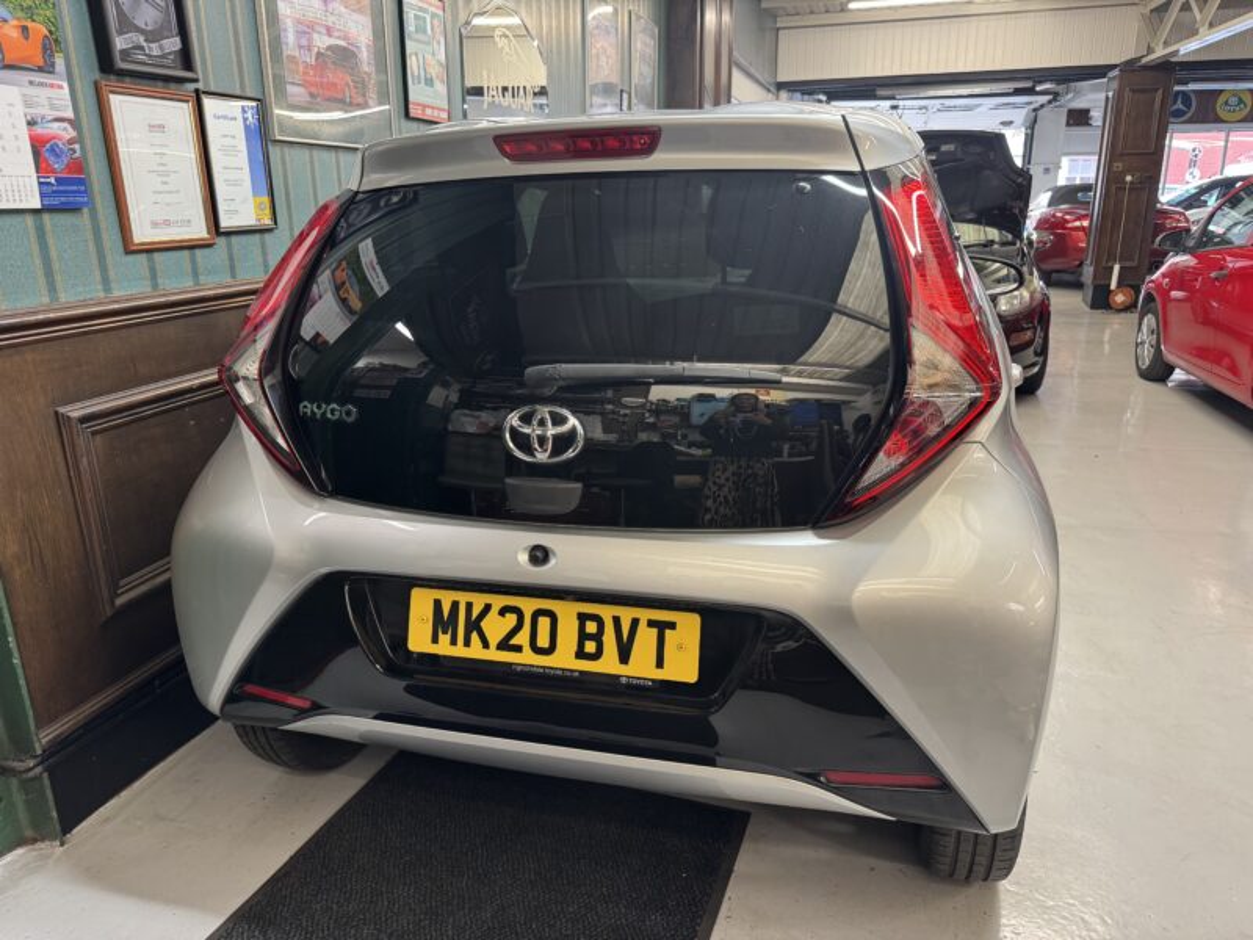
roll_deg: +1.0
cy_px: 470
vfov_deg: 56.8
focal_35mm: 24
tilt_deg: -16.5
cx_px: 626
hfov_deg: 71.6
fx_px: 869
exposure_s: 1/50
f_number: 1.78
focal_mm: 6.76
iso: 160
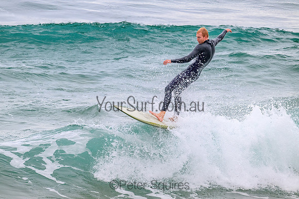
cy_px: 97
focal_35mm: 649
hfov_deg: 3.2
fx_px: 5388
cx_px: 145
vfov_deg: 2.1
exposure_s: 1/2000
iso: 1100
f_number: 11
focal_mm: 630
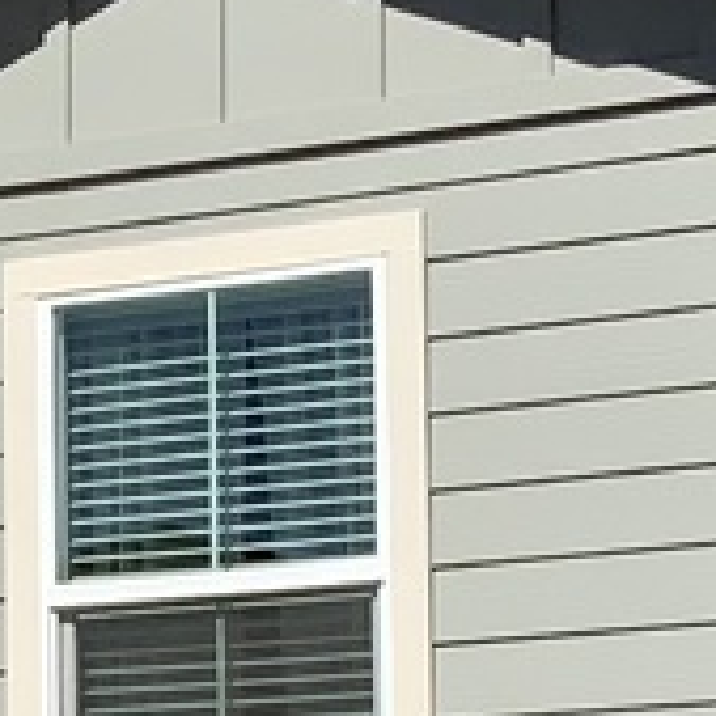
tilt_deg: +5.0
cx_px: -500
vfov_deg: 8.0
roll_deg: +1.0
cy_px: 784
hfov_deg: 7.8
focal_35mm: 218
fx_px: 5101
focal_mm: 3
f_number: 1.8
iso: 20
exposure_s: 1/3322
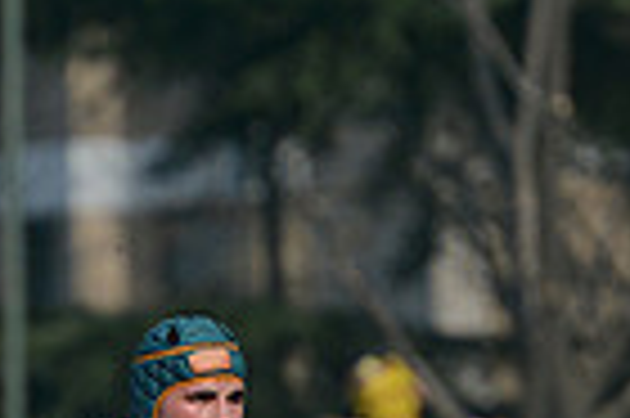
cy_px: 780
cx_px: -351
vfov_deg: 1.2
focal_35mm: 1159
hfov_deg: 1.8
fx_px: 20259
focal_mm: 280
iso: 320
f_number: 4
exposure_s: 1/2000
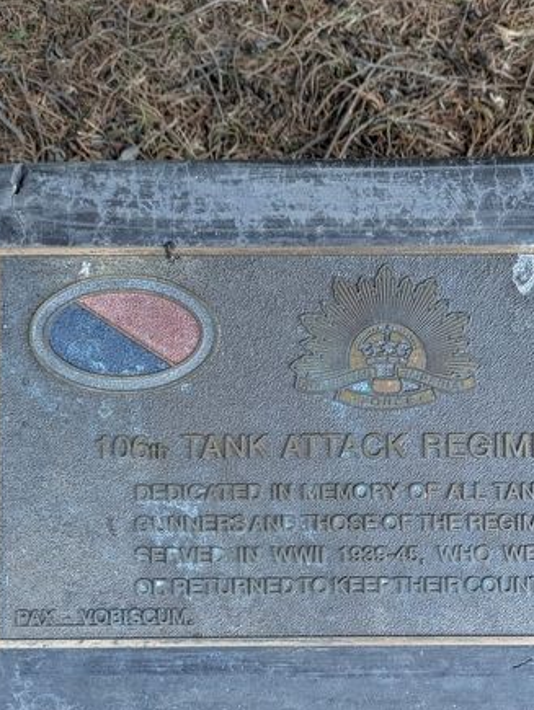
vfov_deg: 40.6
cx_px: 372
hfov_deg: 31.2
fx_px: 945
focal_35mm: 46
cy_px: 483
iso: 557
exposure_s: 1/50
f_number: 1.89
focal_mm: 5.43
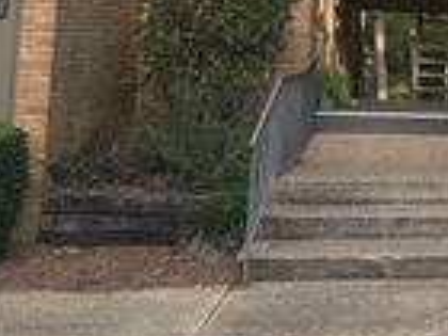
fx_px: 1113
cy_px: -146
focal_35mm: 86
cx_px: 458
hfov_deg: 21.9
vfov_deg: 15.9
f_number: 1.78
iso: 80
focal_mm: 6.76
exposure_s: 1/1869
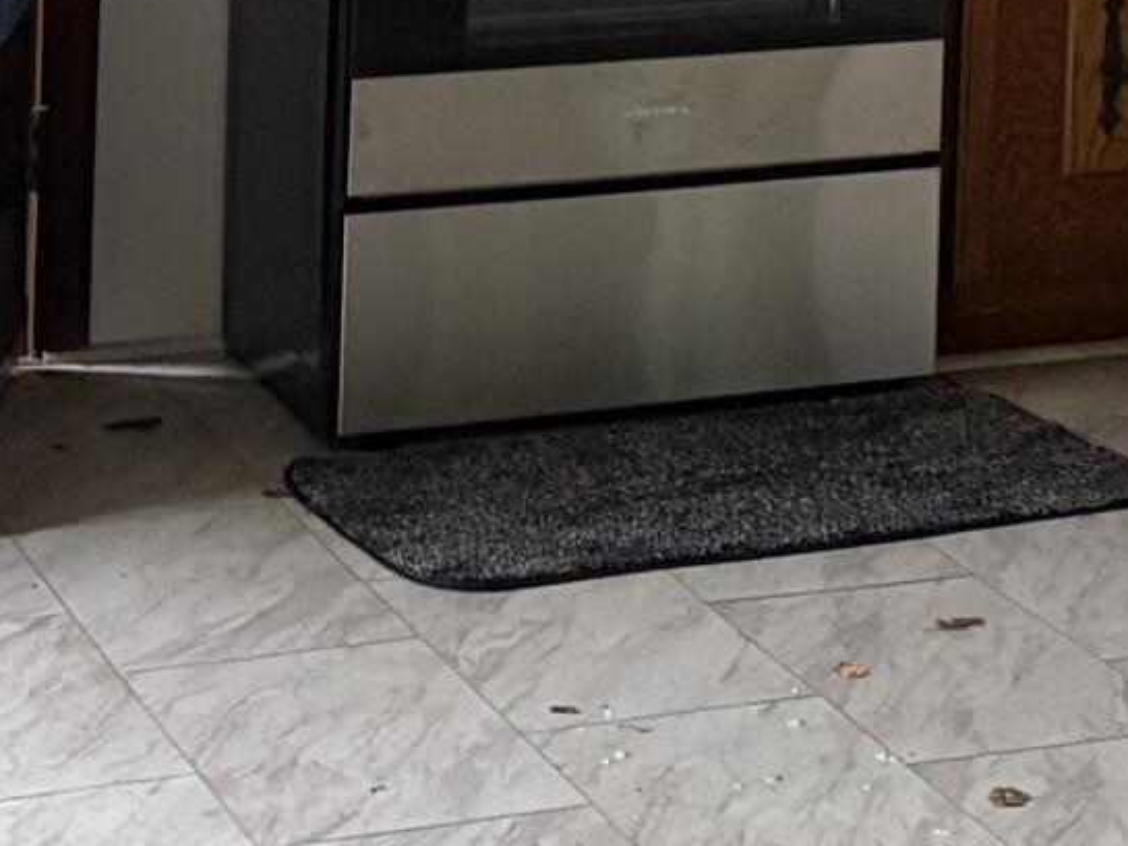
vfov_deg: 9.6
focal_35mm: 143
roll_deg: -0.5
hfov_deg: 13.2
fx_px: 4661
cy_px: -947
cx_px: 1577
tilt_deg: +3.1
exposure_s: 1/60
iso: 500
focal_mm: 5.96
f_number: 1.6
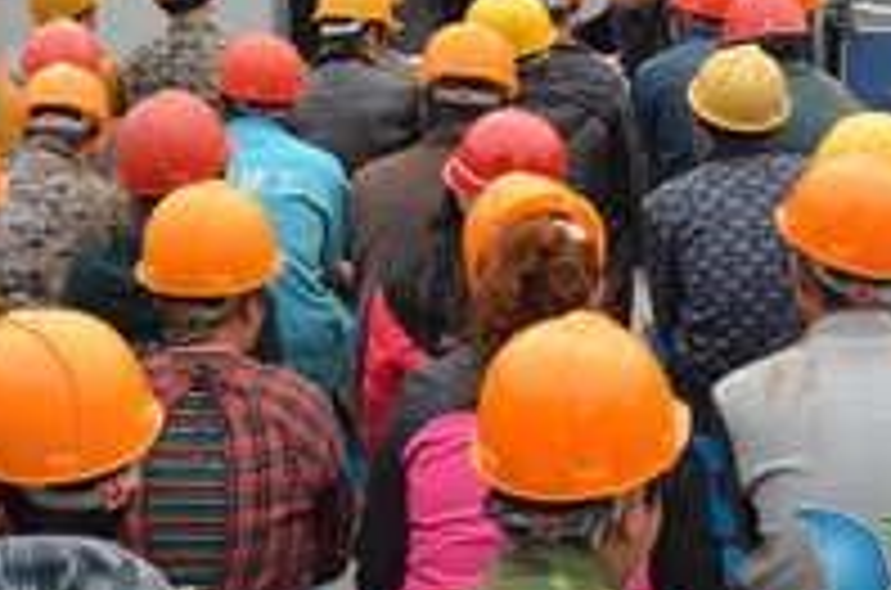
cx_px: 234
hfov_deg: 22.2
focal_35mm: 91
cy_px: -38
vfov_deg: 14.6
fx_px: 2247
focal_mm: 24
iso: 200
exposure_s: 1/250
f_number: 8
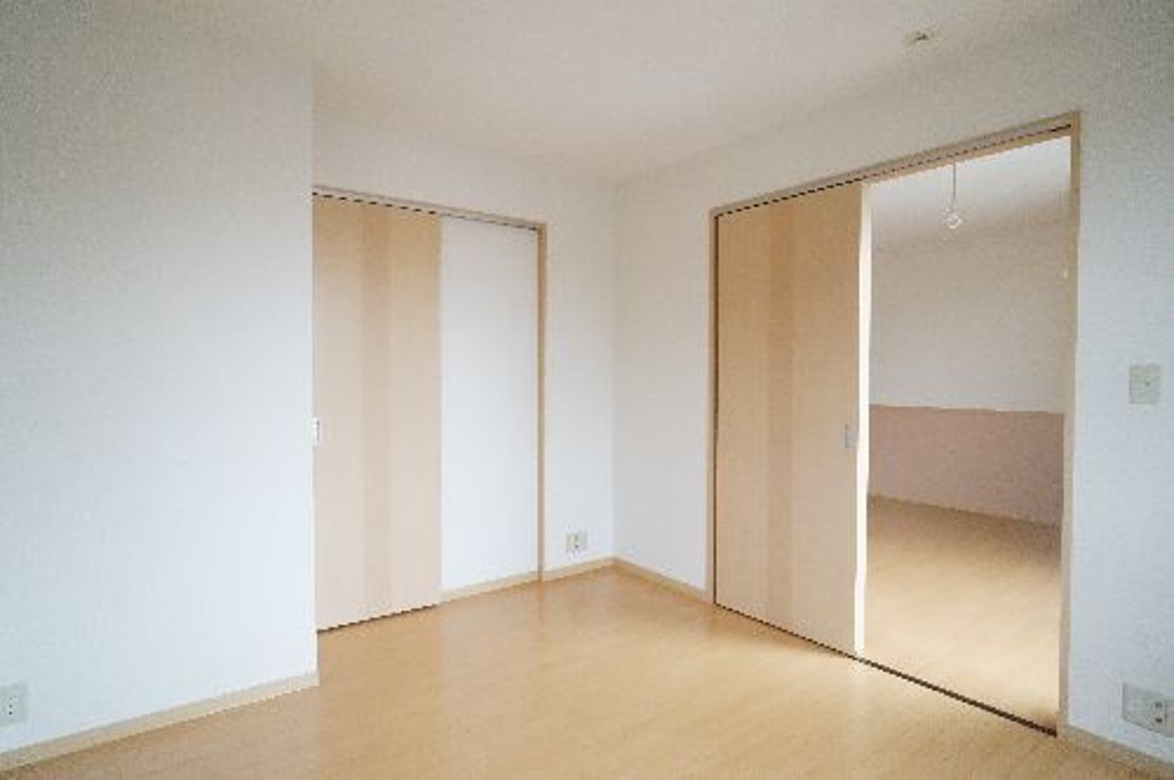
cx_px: 587
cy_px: 390
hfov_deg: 73.8
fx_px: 782
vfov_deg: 53.0
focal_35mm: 24
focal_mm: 16
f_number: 8
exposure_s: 1/250
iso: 6400
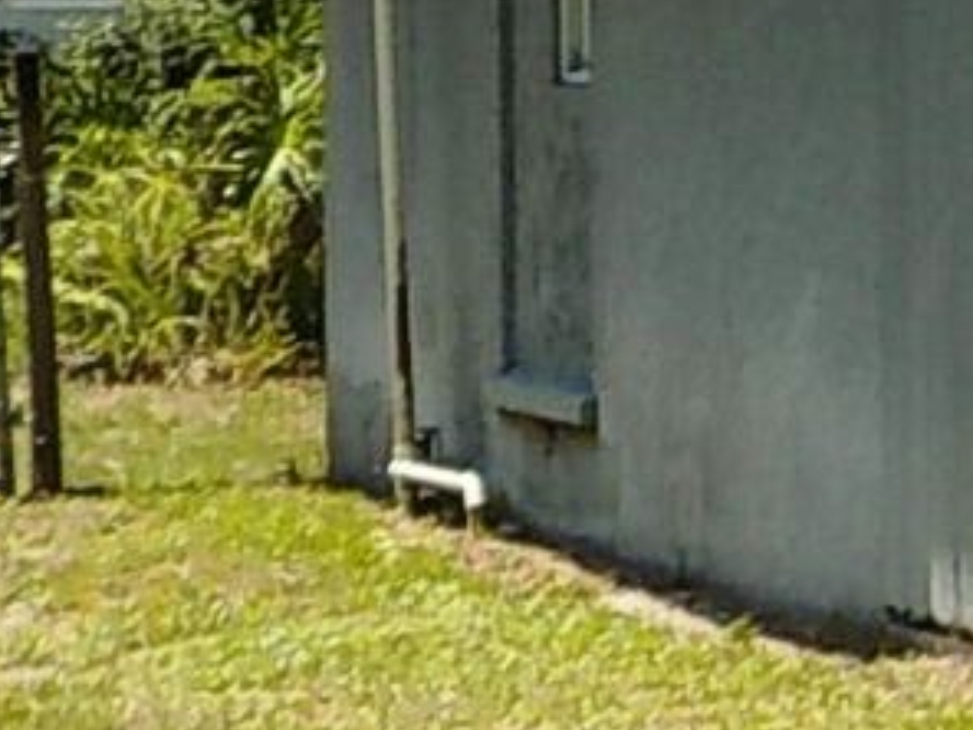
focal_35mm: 162
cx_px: 2058
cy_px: 158
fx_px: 4554
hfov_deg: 10.9
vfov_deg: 9.1
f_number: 3.3
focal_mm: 4.1
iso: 125
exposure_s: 1/1000
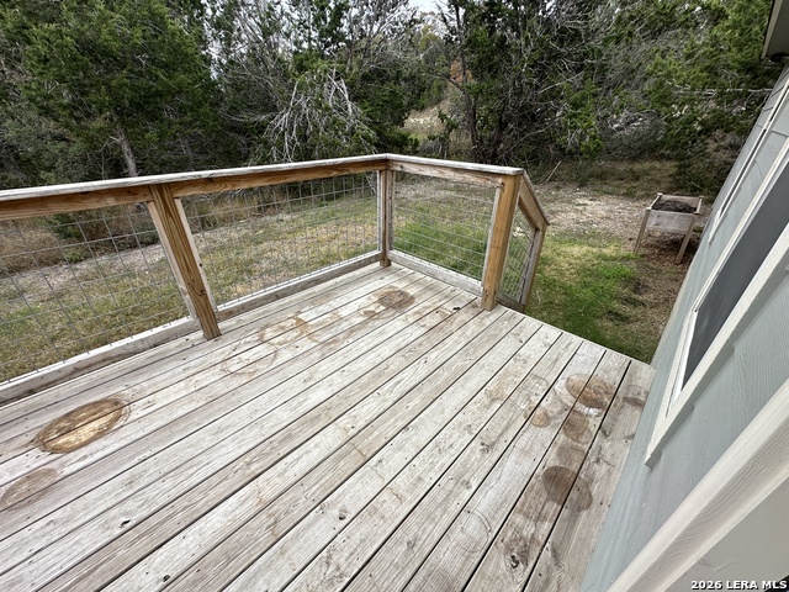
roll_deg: -0.8
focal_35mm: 14
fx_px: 319
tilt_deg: -29.5
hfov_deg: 102.1
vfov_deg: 85.7
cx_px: 394
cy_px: 296
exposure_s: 1/403
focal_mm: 2.22
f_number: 2.2
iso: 40
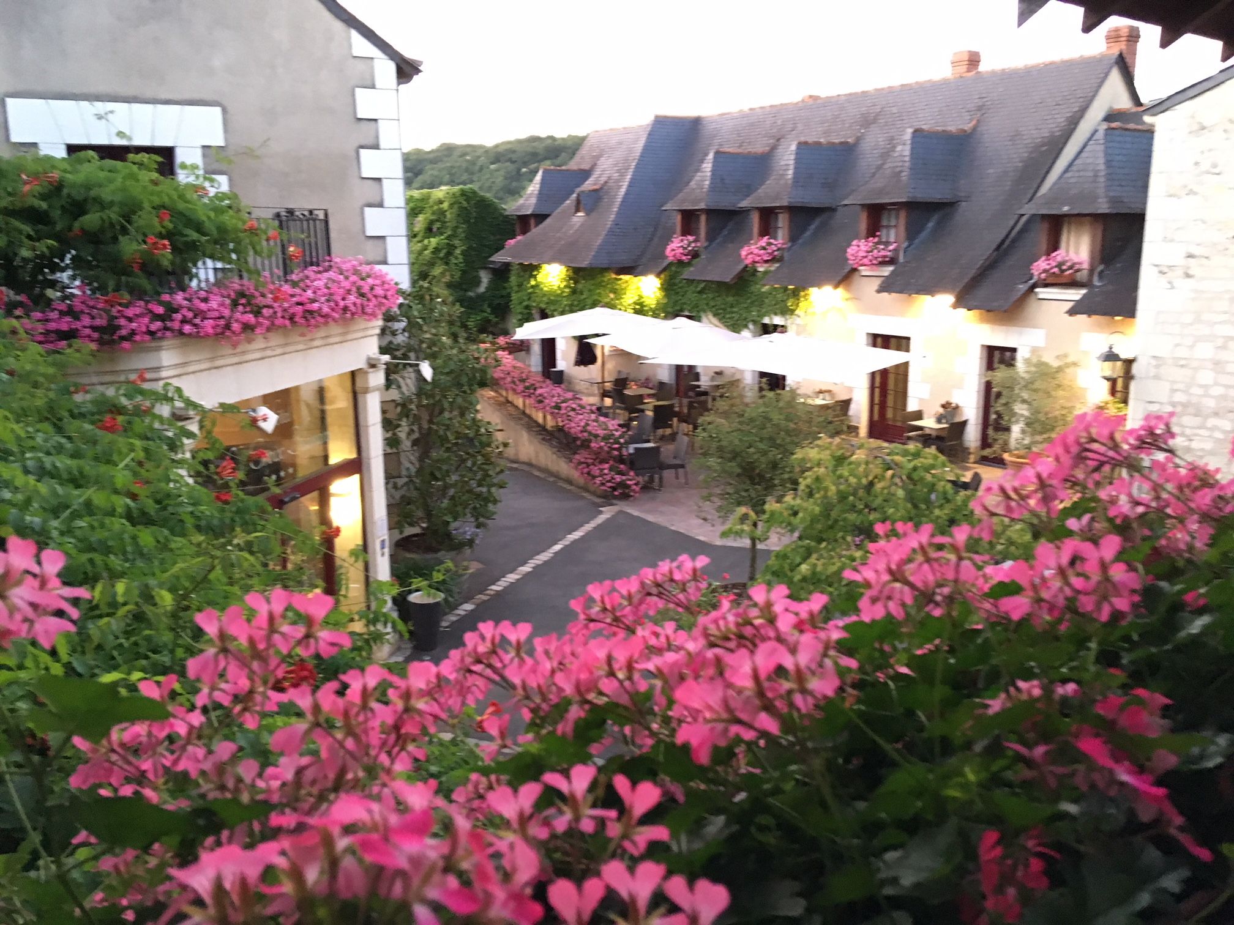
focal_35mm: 29
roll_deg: -0.2
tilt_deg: -12.5
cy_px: 462
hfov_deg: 61.7
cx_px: 617
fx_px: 1034
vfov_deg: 48.2
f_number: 2.2
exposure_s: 1/17
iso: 400
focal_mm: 4.15
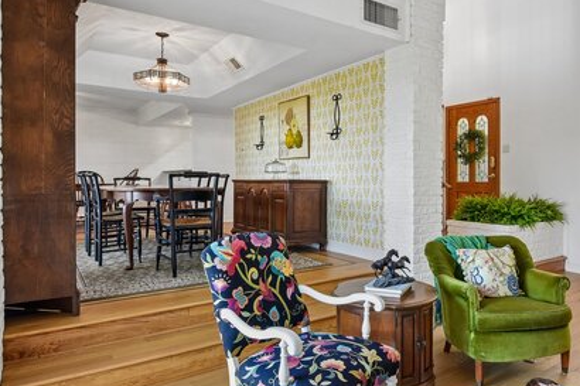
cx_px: 359
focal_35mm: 25
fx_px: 403
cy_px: 183
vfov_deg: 51.2
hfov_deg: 70.5
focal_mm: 16
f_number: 8
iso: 1000
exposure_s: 1/15
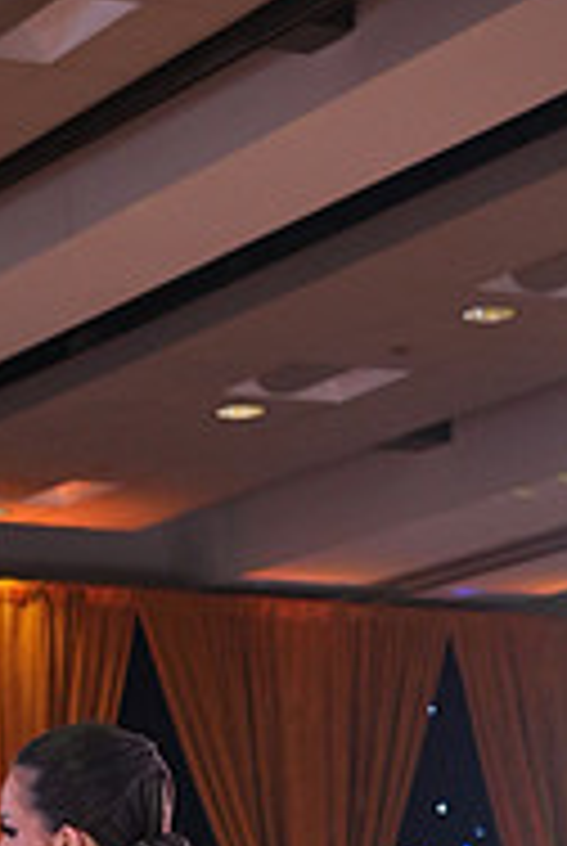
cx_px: -227
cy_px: 1238
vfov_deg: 12.7
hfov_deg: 8.8
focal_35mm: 154
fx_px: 3625
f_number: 4
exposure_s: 1/400
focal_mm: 50
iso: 1250
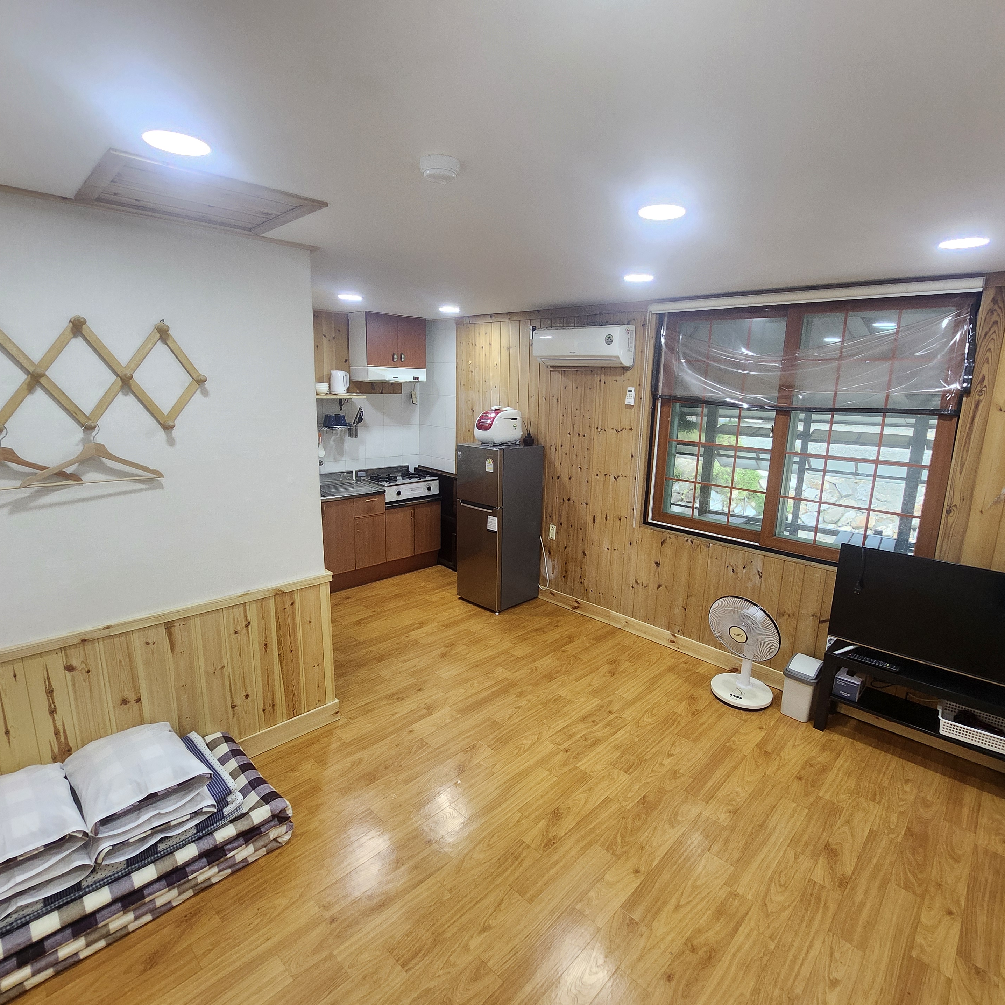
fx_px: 526
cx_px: 522
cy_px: 503
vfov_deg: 87.4
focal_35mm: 16
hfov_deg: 87.4
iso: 125
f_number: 2.2
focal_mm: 1.7
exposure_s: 1/60
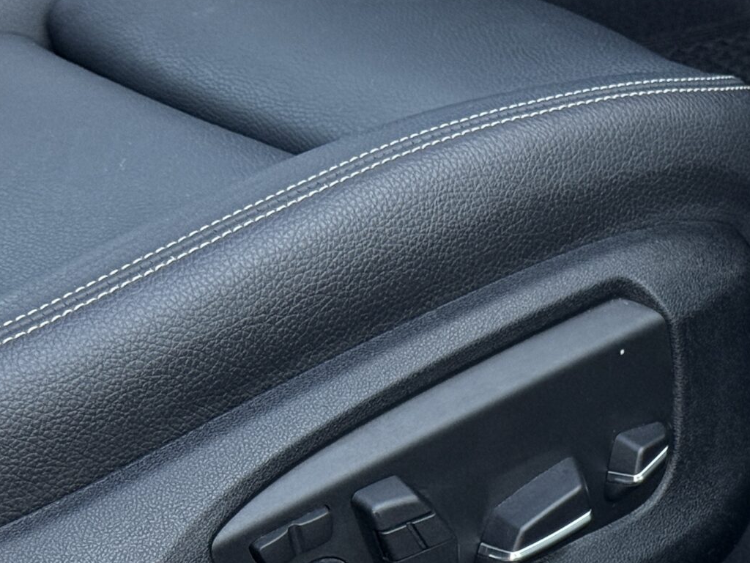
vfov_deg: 12.2
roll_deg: +0.7
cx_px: 747
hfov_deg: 16.1
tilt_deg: -25.0
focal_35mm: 120
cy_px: 600
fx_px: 2600
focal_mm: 6.76
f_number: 1.78
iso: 125
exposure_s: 1/86
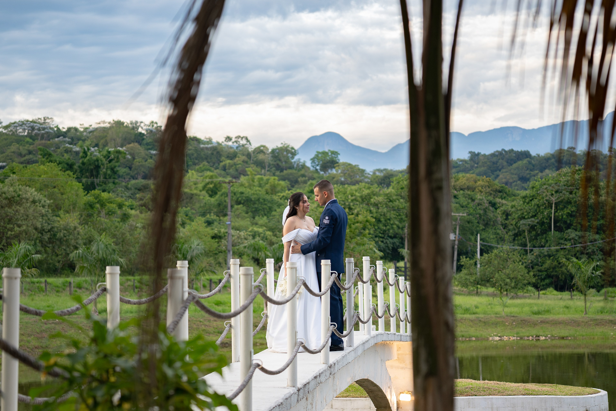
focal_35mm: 77
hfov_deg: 26.3
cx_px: 308
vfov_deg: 17.7
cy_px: 206
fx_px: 1320
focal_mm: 50
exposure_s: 1/1000
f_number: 2
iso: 1000
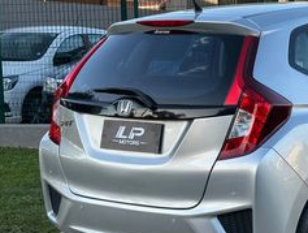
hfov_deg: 20.2
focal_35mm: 95
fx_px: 847
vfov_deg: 15.6
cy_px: 126
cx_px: 281
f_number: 1.78
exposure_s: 1/552
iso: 64
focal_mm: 6.86
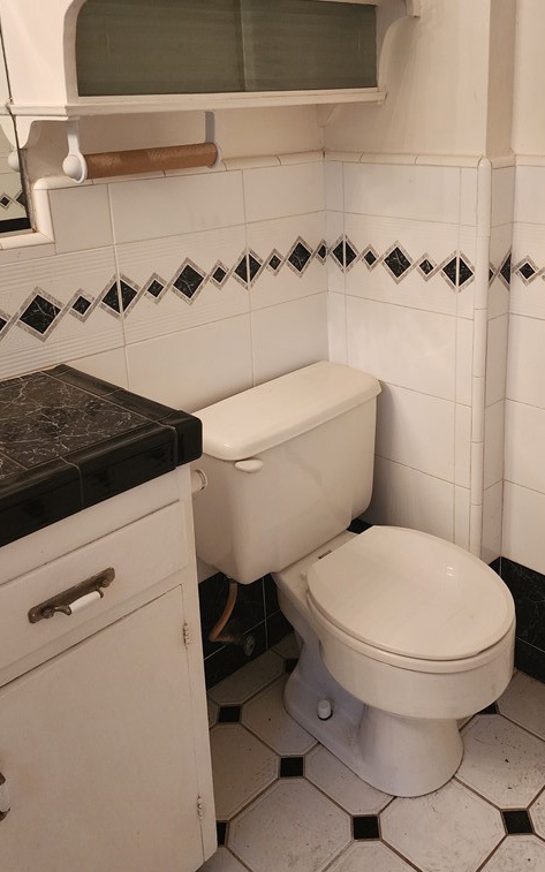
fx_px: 784
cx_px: 317
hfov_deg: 38.2
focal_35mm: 33
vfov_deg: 57.2
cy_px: 313
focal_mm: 6.4
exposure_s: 1/120
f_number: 1.8
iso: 640
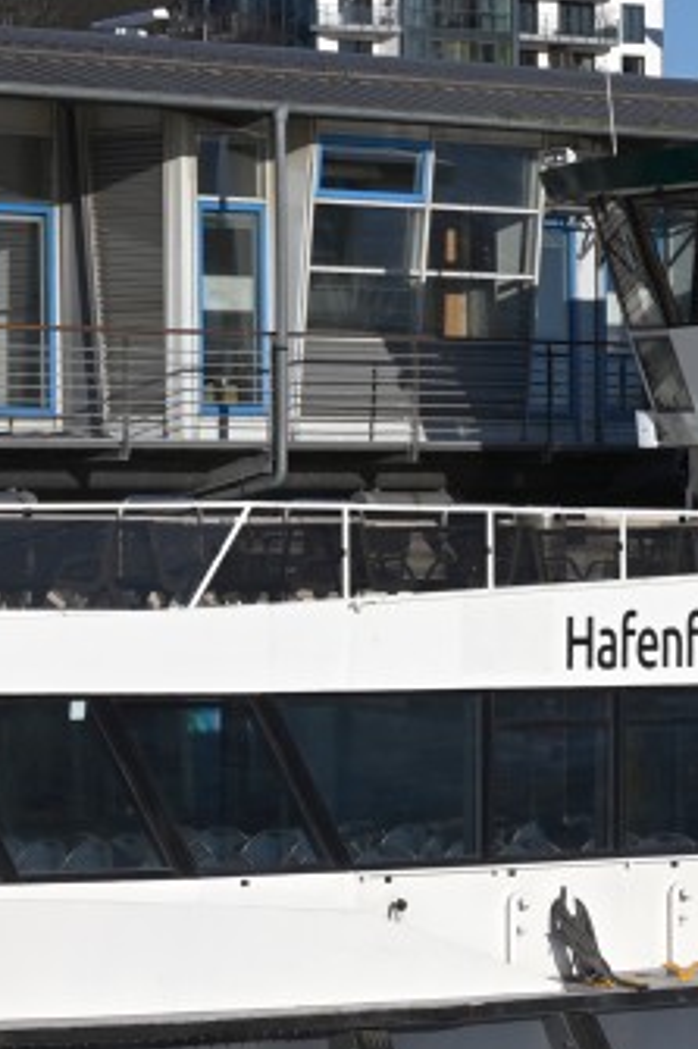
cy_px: 412
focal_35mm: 159
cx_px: 263
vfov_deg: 12.9
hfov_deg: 8.6
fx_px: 4629
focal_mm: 52
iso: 100
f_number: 8
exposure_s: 1/500
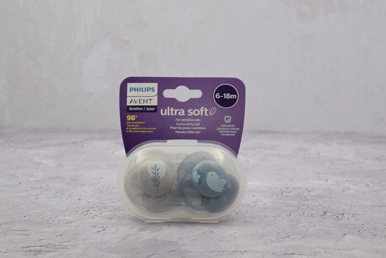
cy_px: 129
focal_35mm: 75
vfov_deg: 18.2
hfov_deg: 27.0
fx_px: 804
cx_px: 193
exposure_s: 1/13
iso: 100
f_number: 8
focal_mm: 50
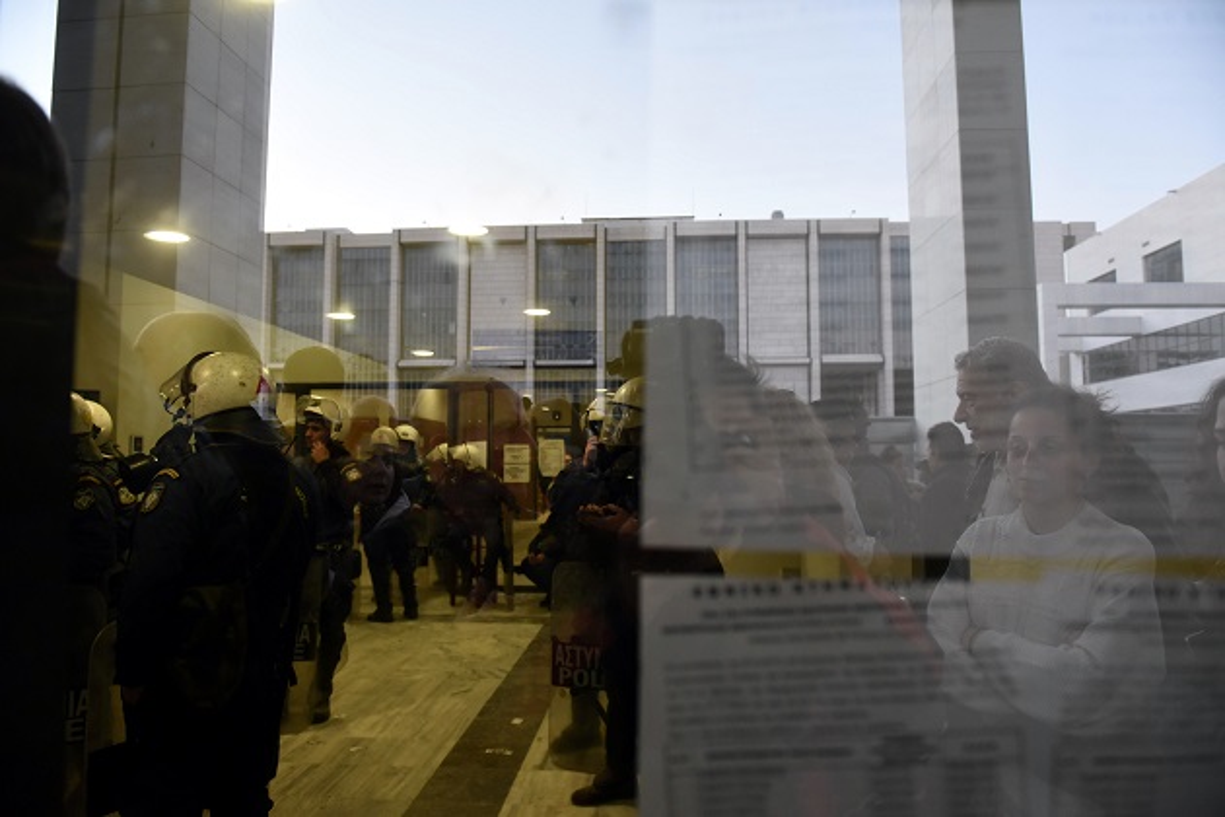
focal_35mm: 24
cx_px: 612
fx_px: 817
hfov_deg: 73.7
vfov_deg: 53.1
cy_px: 408
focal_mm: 24
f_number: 3.5
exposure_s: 1/200
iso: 2500
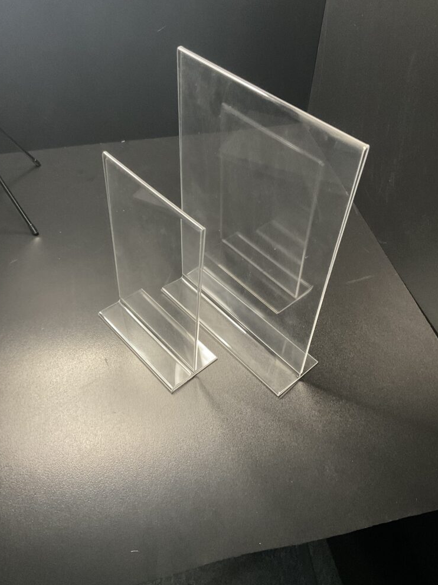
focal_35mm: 30
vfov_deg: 60.0
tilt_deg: -47.9
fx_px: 506
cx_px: 218
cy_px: 291
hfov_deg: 46.8
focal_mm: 3
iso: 250
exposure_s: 1/25
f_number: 1.8
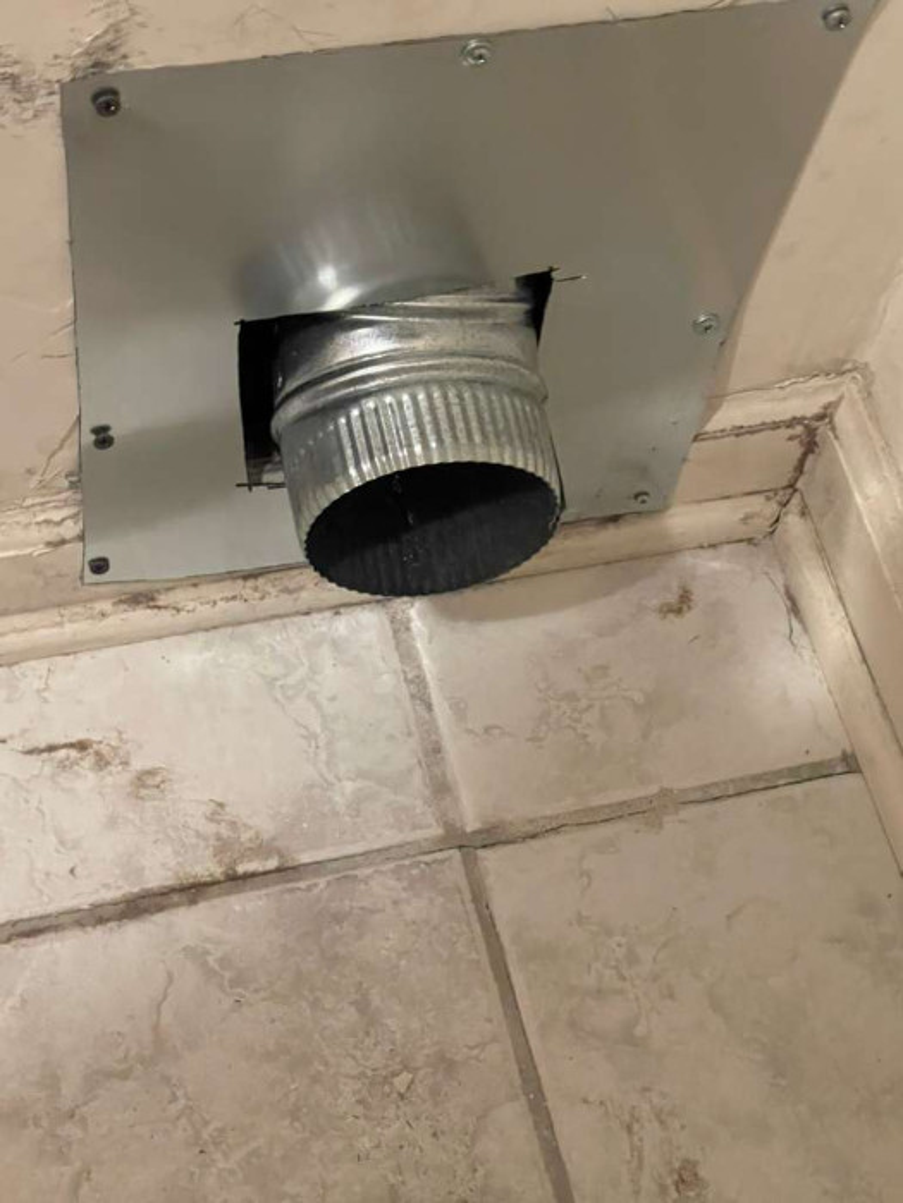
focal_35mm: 57
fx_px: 1983
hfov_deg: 25.7
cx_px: 452
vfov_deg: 33.8
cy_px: 602
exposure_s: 1/23
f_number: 2.8
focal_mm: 6.6
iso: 20
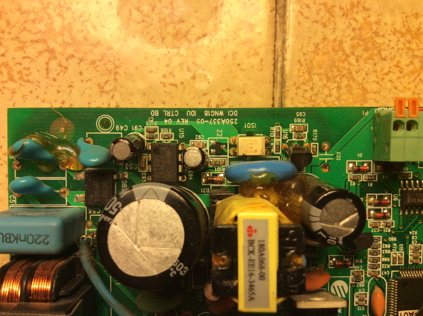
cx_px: 212
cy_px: 158
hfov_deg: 56.9
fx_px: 390
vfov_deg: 44.1
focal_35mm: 32
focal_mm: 3.3
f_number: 2.4
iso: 50
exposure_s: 1/24
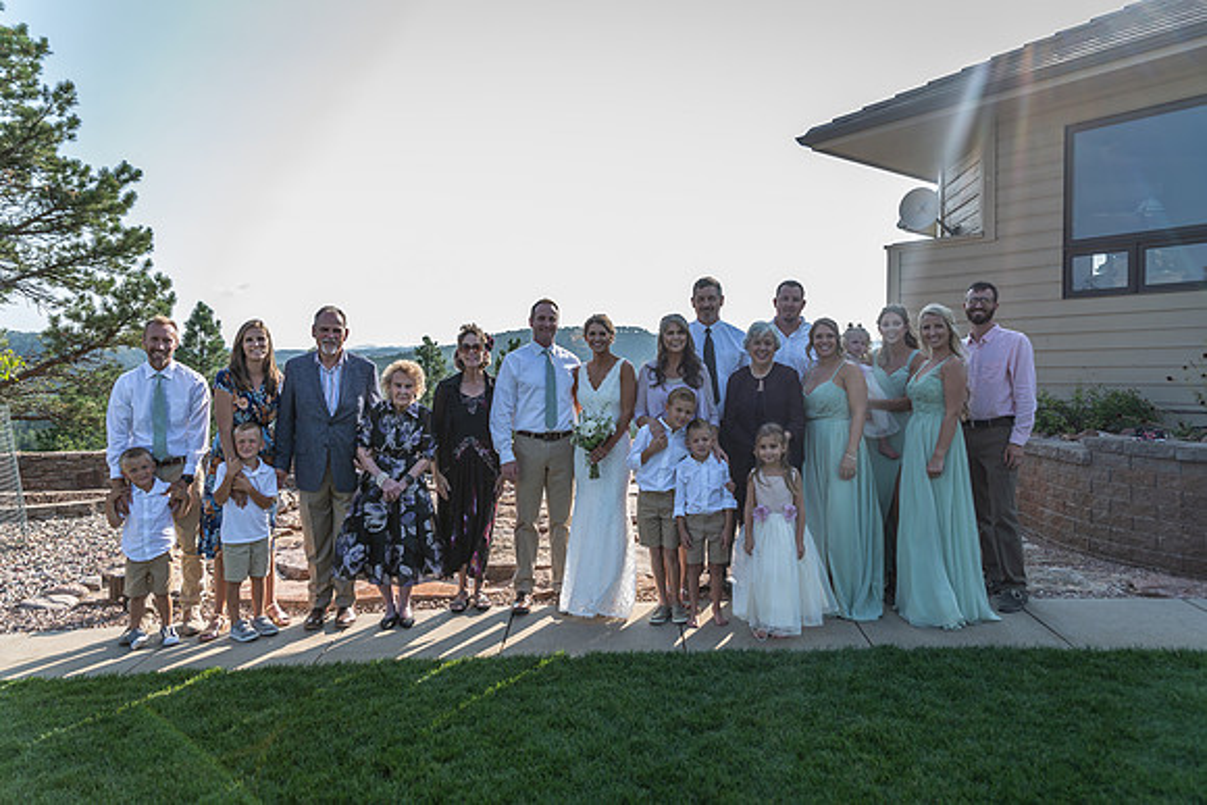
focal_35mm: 24
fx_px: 805
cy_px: 402
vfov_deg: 53.2
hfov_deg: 73.7
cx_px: 604
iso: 125
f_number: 3.5
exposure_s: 1/400
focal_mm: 24
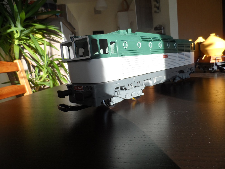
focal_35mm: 24
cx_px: 112
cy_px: 84
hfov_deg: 71.6
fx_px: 156
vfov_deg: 56.8
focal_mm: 4
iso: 80
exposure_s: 1/250
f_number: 3.2
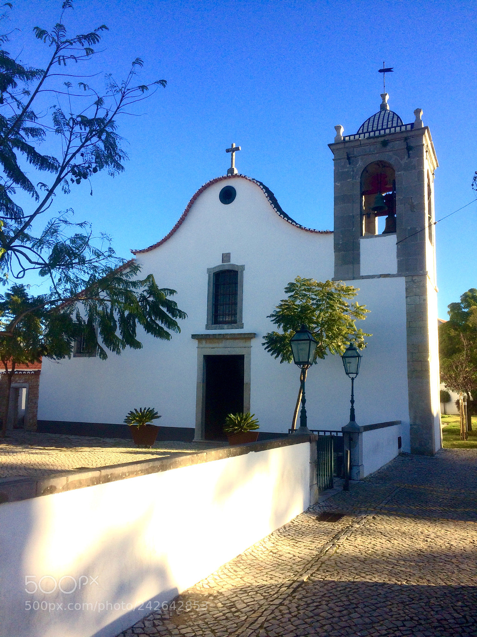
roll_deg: -0.5
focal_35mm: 29
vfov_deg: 61.7
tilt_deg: +7.0
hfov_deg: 48.2
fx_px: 533
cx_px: 238
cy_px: 318
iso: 32
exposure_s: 1/1786
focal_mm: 4.15
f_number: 2.2
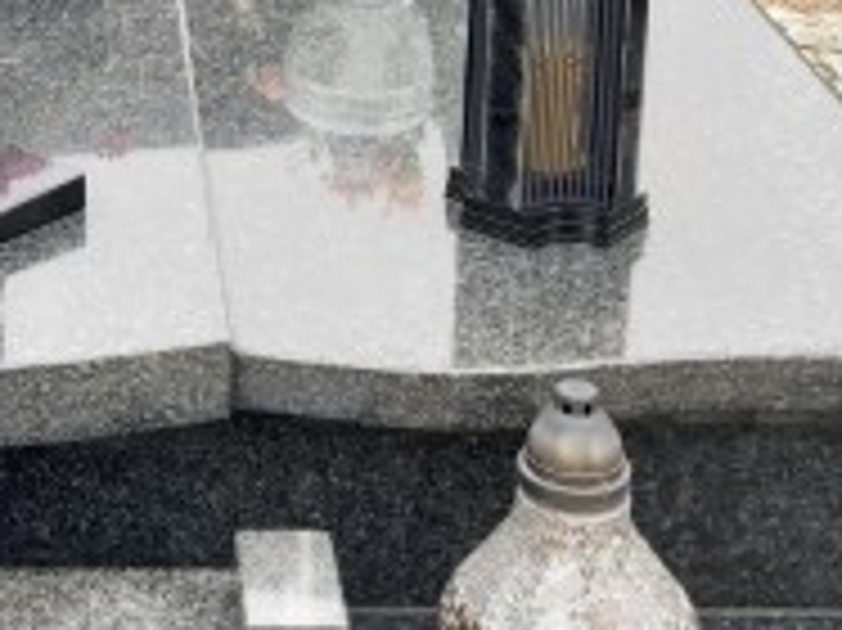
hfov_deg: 21.2
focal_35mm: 89
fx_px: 2163
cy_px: -86
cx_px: -9
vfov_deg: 16.0
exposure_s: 1/101
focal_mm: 3.92
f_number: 1.7
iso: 64
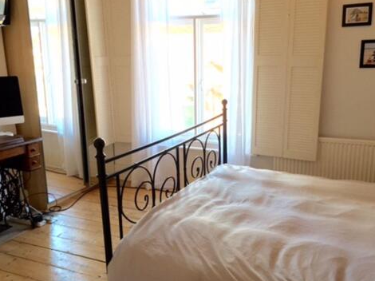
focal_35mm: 36
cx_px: 201
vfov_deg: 39.6
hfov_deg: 51.3
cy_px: 157
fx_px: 390
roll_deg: +0.9
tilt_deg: -14.0
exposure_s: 1/33
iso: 64
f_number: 2.2
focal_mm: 4.15
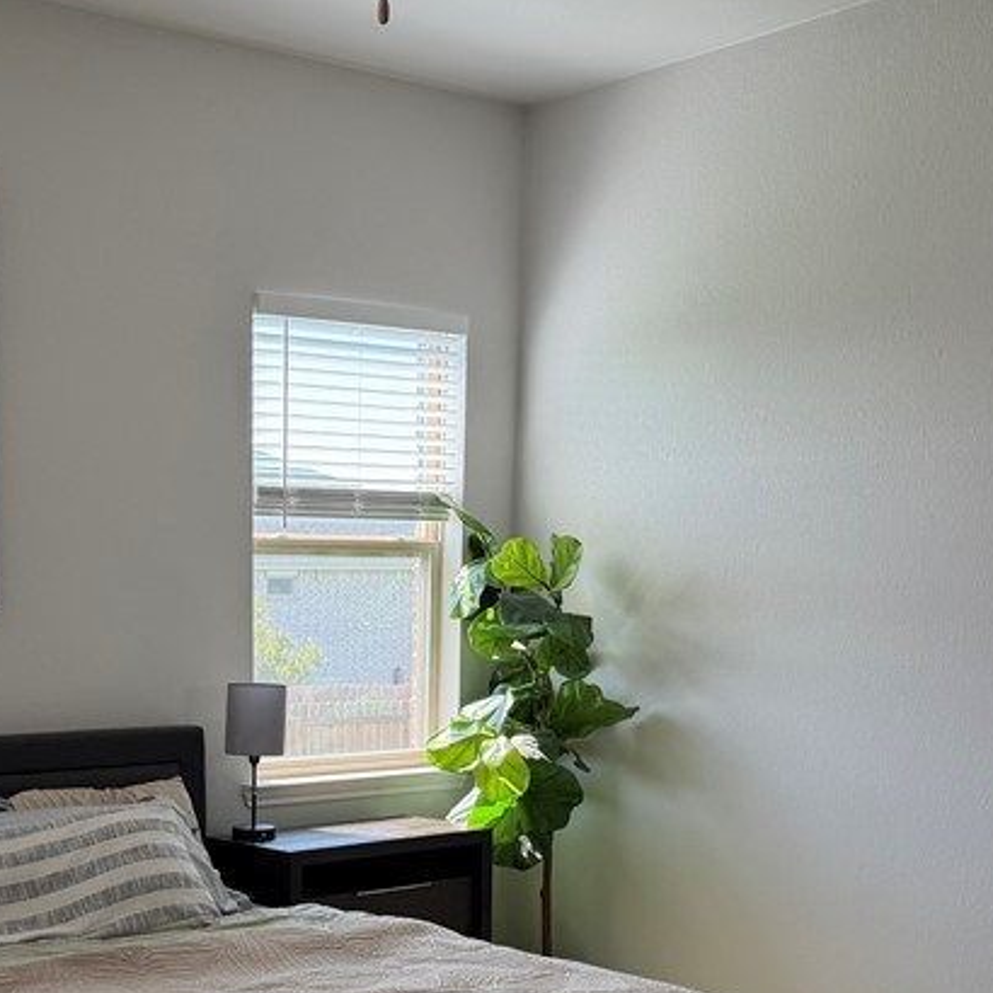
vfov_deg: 31.2
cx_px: 216
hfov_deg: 31.5
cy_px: 828
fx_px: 1720
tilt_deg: -7.9
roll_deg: -0.2
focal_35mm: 53
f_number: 1.78
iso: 100
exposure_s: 1/184
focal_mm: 6.76
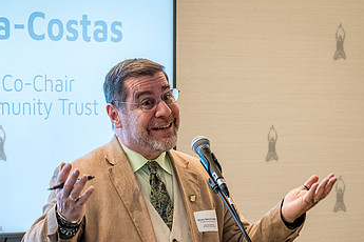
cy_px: 194
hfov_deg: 8.0
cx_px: 135
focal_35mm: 256
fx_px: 2588
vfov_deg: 5.4
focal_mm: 150
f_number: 5.6
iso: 5000
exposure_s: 1/250
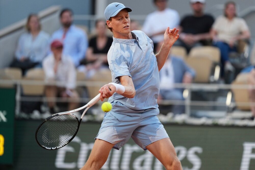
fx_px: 2124
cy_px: 85
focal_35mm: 300
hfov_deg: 6.9
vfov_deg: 4.6
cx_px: 128
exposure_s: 1/2500
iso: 1600
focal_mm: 300
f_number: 2.8
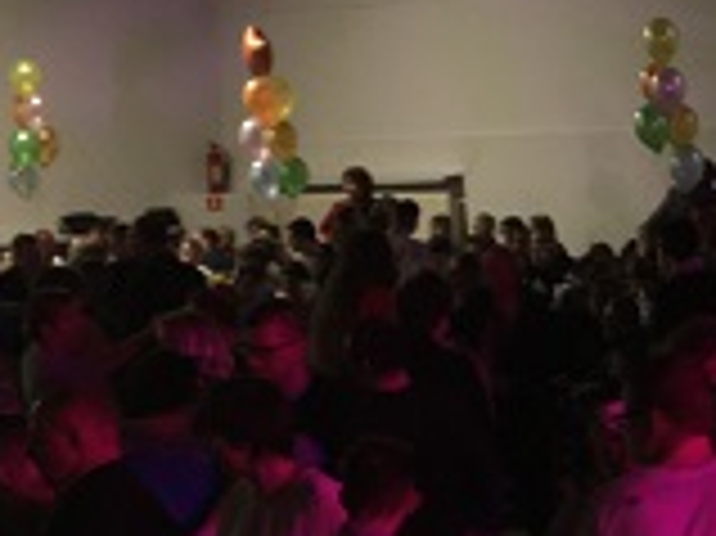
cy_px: 455
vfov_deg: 10.1
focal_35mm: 146
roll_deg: +2.9
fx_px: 3018
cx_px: 991
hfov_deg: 13.0
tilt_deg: -5.8
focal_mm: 4.15
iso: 32
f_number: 2.2
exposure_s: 1/17
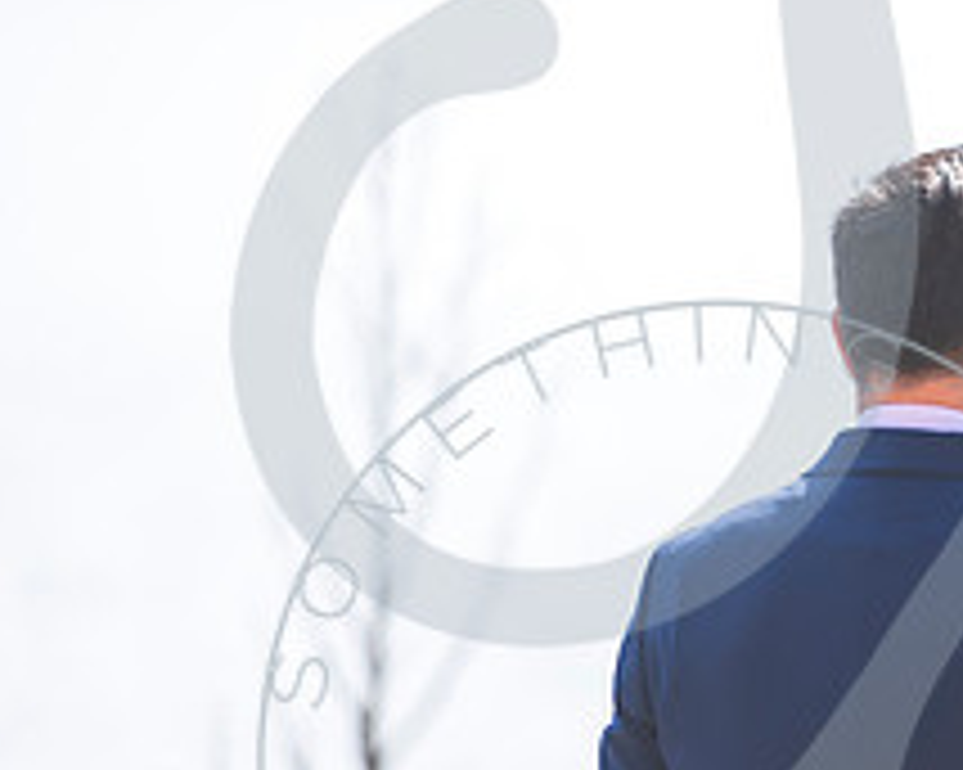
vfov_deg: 3.0
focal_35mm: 509
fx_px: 14500
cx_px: 945
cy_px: 385
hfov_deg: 3.8
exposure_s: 1/640
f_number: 2.8
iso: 100
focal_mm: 200
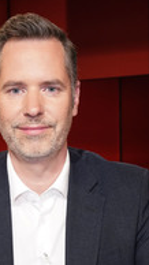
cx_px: 40
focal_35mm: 73
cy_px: 202
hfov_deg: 16.4
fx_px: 513
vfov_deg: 28.5
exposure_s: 1/160
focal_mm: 30
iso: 2000
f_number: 5
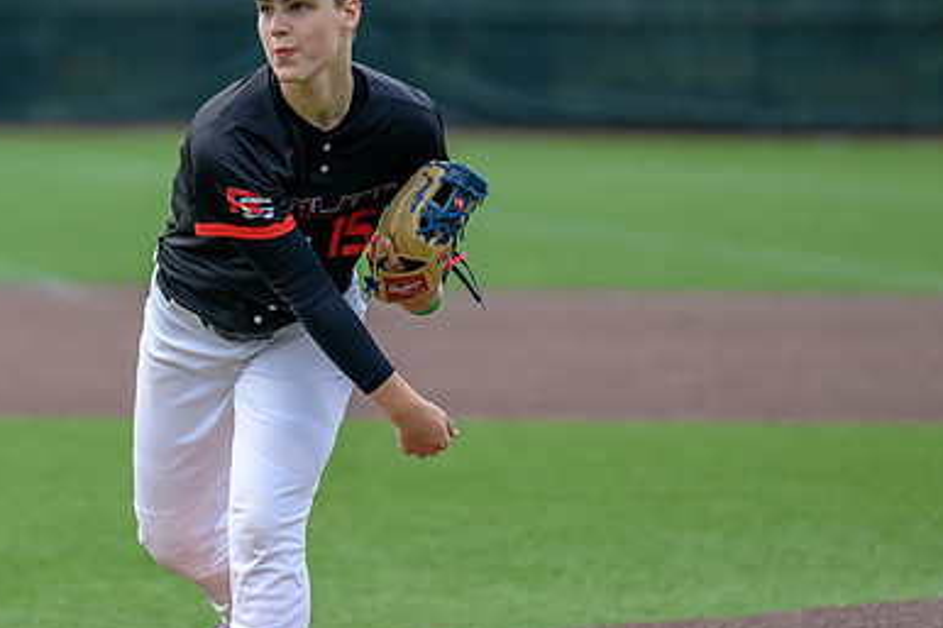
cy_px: 204
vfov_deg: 3.4
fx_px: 10682
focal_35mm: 408
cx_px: 141
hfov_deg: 5.0
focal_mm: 200
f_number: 3.2
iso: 1600
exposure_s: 1/2000
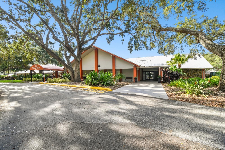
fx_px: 94
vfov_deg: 77.3
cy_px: 75
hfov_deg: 100.4
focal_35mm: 15
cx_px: 112
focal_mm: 10
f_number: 7.1
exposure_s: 1/100
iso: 100
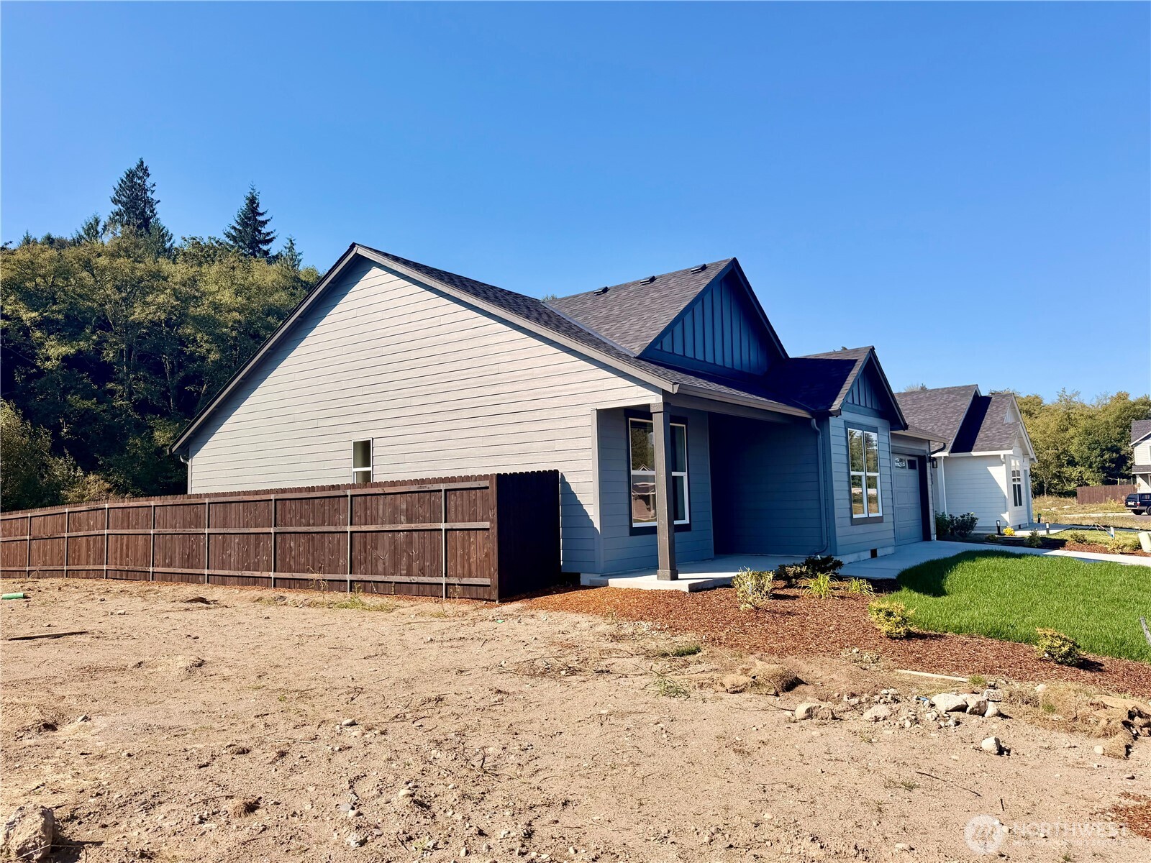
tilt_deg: +4.9
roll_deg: +2.4
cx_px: 576
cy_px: 432
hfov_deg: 71.6
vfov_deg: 56.8
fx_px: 798
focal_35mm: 24
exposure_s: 1/4673
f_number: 1.78
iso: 80
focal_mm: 6.76
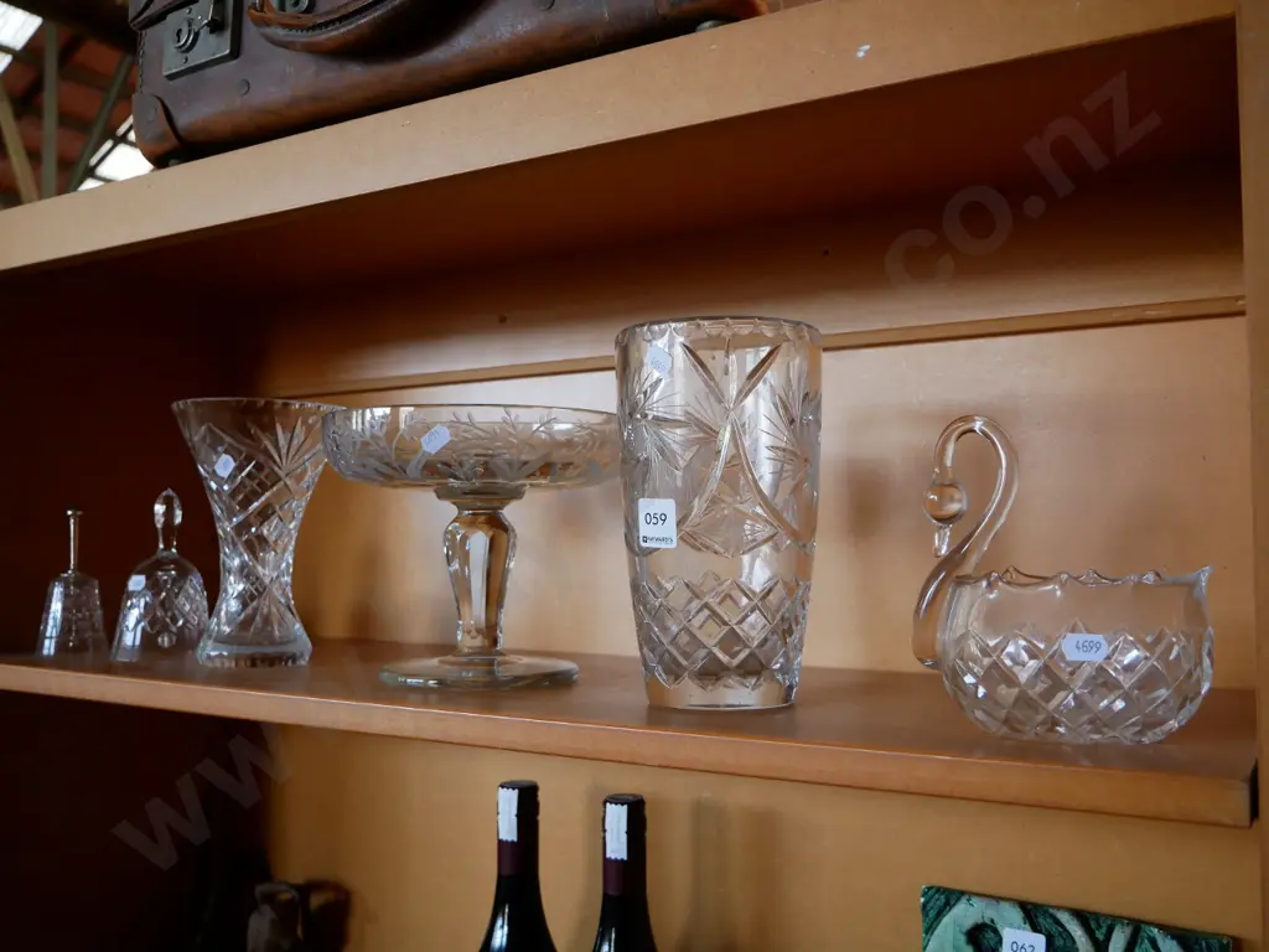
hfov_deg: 54.0
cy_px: 476
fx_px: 1246
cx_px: 634
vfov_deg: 41.8
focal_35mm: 34
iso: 640
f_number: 4
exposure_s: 1/60
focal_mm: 17
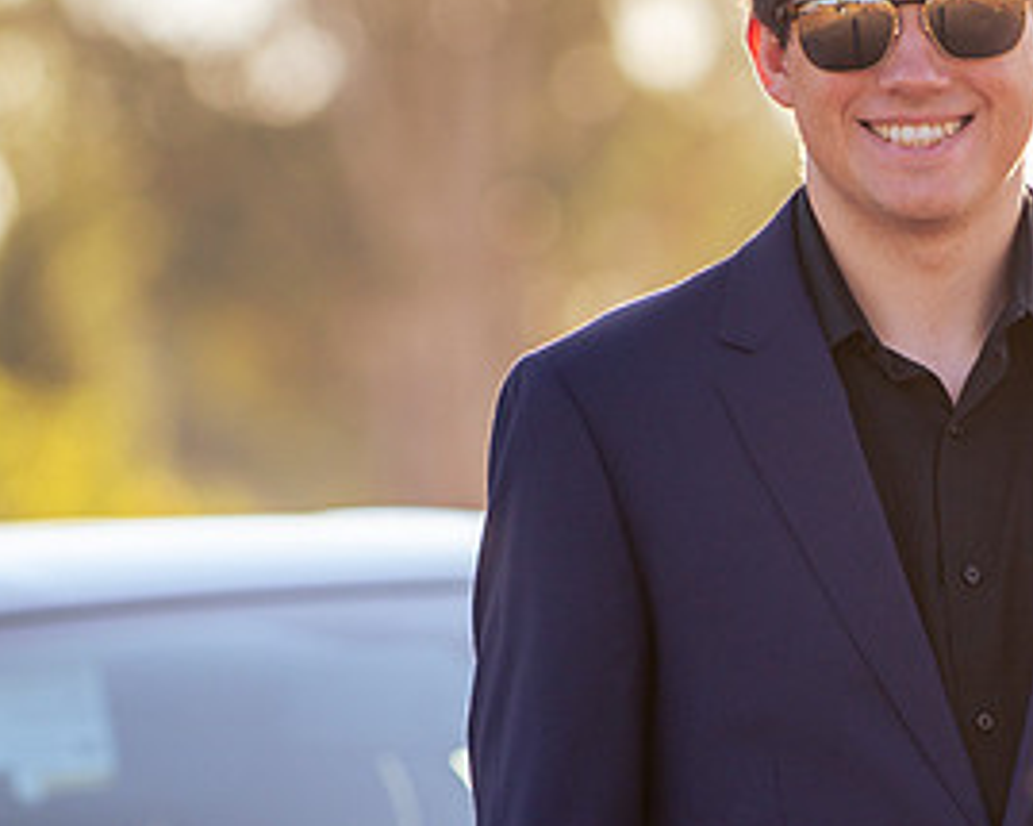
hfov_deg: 2.5
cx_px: 725
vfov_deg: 2.0
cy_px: 739
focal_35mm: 778
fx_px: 23777
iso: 31
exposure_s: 1/250
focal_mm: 180
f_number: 4
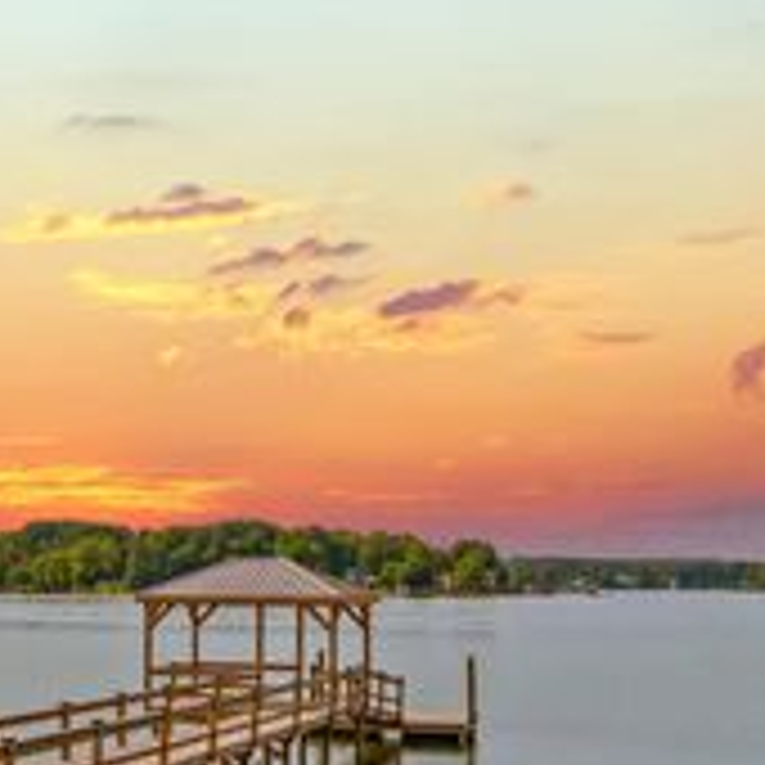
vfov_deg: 30.6
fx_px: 1375
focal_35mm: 55
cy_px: 560
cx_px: 72
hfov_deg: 29.7
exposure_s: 1/1600
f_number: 2.8
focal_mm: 8.38
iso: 130
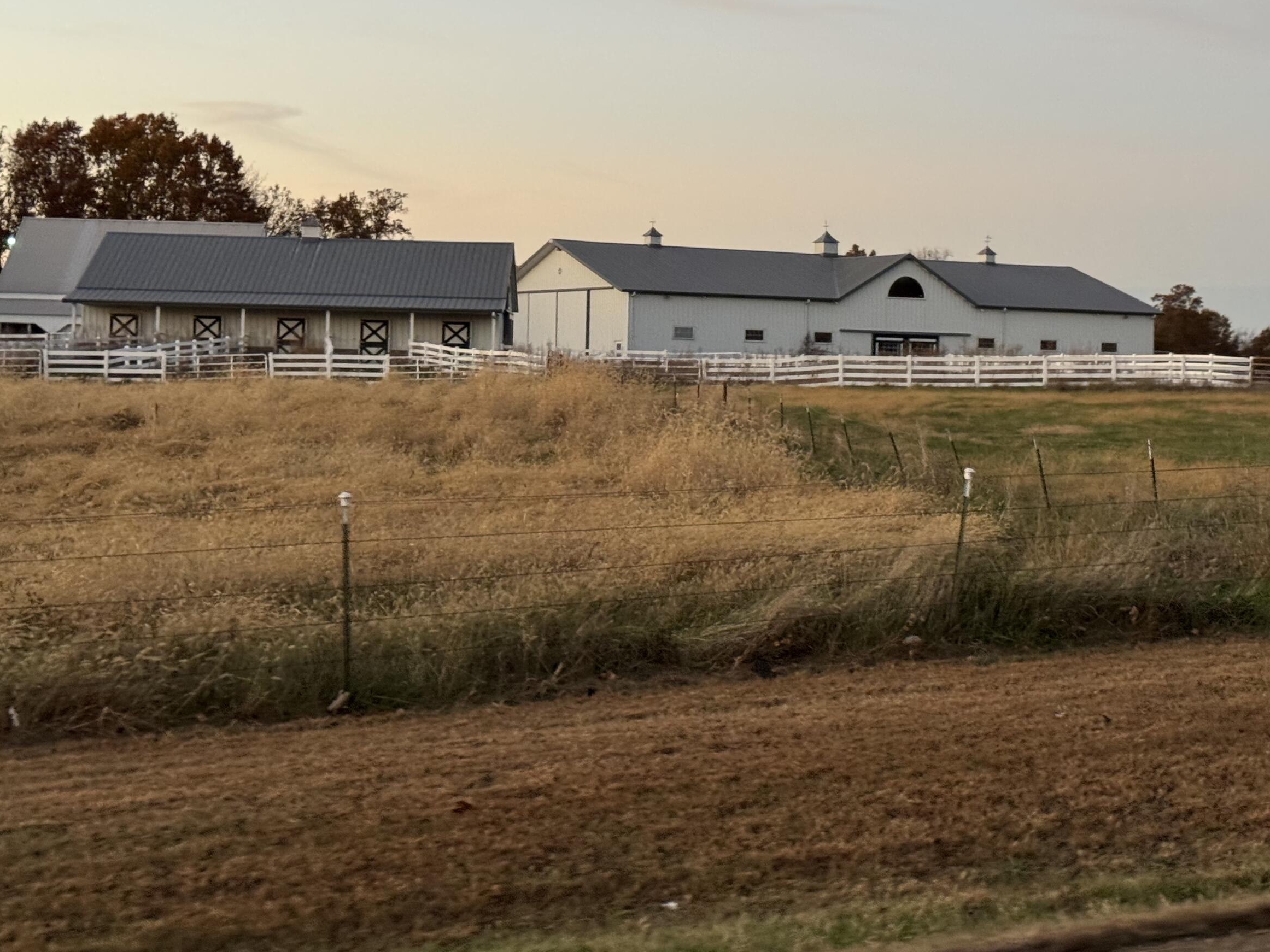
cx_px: 644
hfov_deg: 31.2
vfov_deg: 23.6
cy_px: 343
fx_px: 2275
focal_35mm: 62
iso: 250
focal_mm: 6.76
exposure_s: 1/60
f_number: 1.78
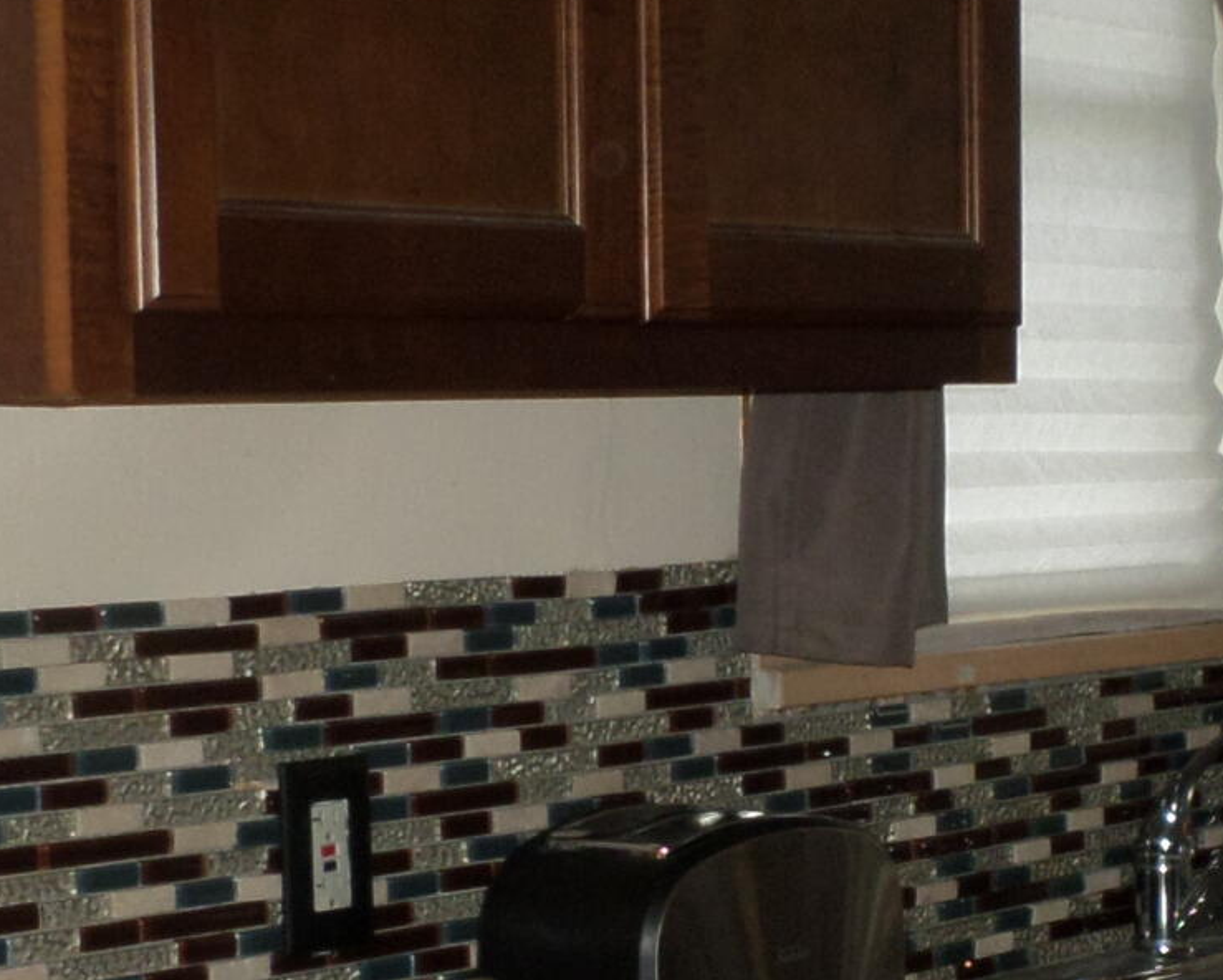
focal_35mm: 99
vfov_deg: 15.4
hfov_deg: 19.3
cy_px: 910
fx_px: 3585
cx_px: 884
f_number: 2.5
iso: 100
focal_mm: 4.5
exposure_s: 1/30
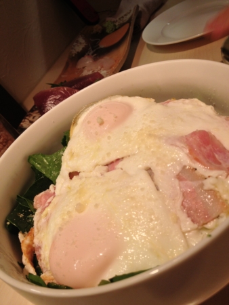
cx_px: 114
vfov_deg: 52.6
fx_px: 308
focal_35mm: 35
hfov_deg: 40.7
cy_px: 152
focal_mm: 4.28
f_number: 2.4
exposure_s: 1/40
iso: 50
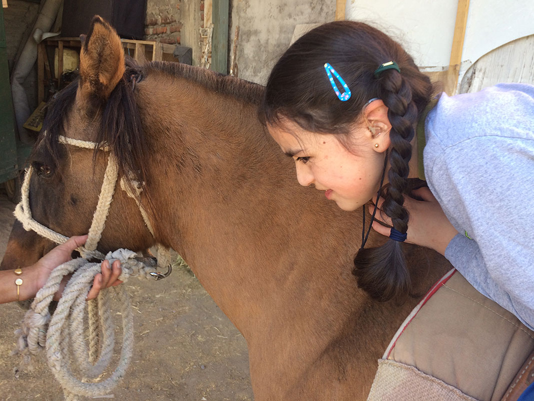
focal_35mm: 29
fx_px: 447
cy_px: 200
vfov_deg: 48.2
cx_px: 267
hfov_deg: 61.7
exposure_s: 1/100
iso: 32
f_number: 2.2
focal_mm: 4.15
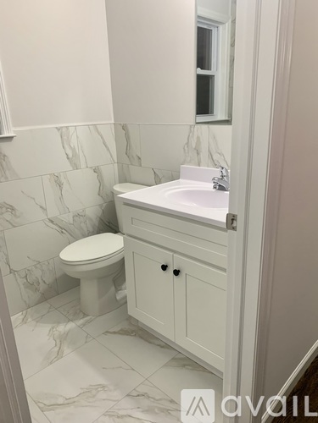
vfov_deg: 67.3
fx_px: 318
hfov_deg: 53.1
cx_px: 159
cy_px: 212
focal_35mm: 26
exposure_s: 1/60
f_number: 1.8
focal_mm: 4.25
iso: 160
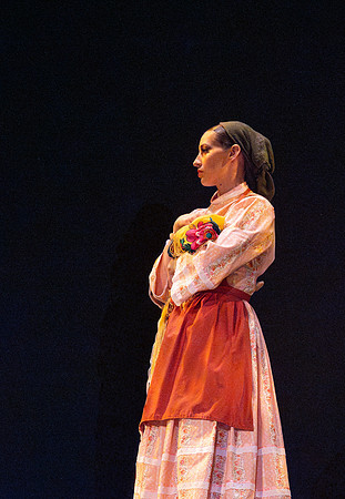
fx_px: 2085
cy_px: 168
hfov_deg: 9.5
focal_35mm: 149
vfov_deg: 13.6
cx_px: 205
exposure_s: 1/250
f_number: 2.8
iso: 6400
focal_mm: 70
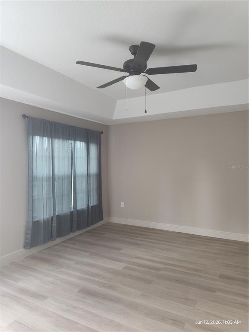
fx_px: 221
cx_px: 124
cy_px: 166
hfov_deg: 58.9
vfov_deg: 73.9
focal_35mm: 23
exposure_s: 1/120
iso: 1013
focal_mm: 5.56
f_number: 1.8
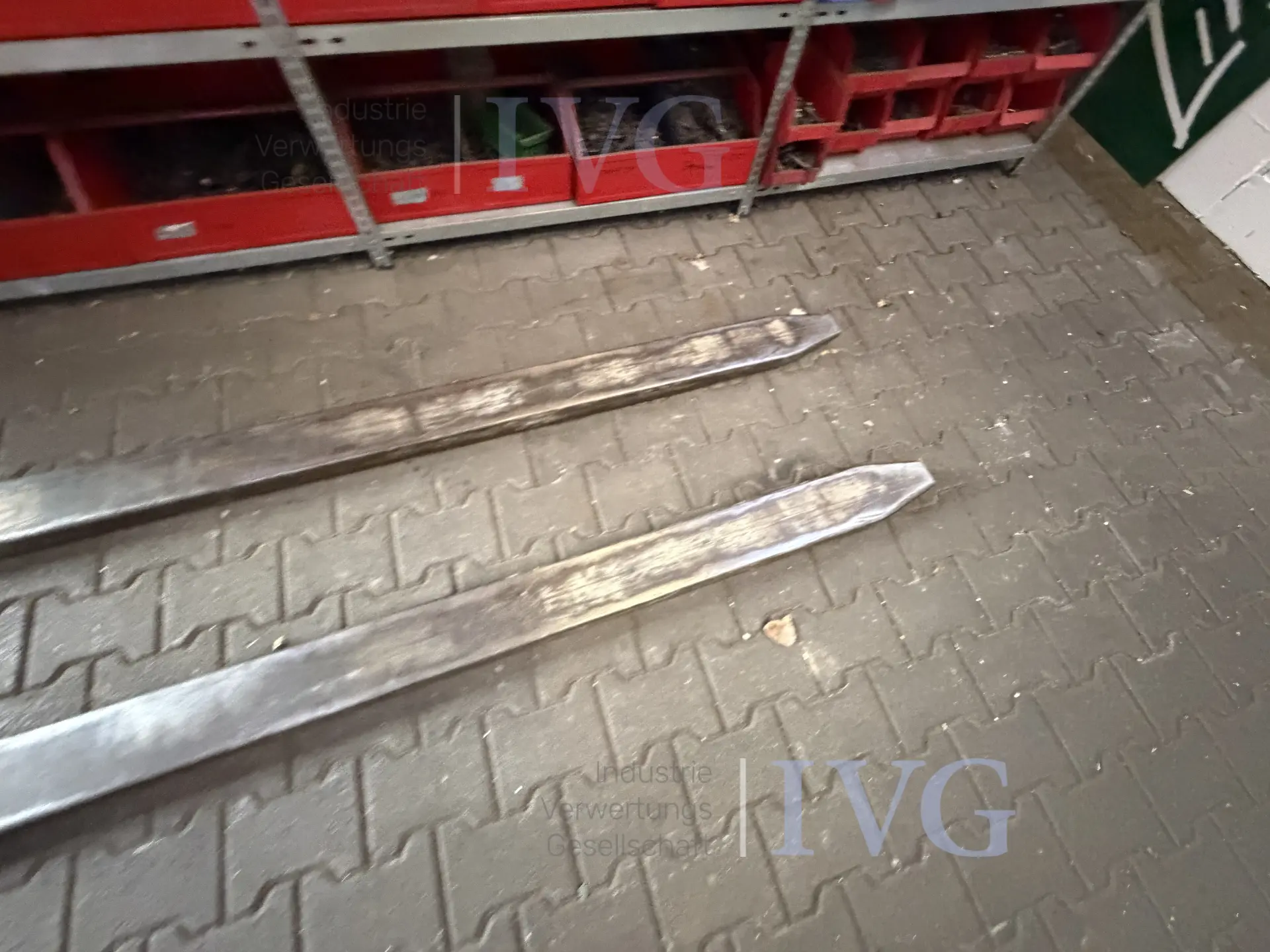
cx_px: 635
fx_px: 514
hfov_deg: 102.1
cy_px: 476
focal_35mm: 14
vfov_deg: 85.7
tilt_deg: -67.9
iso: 1250
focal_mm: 2.22
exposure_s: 1/60
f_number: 2.2
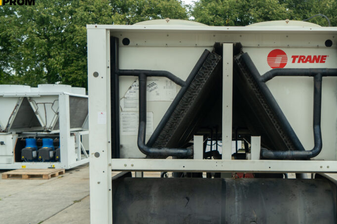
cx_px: 222
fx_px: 337
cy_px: 141
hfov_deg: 52.2
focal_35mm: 36
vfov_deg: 36.6
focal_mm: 24
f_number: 4.5
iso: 200
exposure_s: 1/160
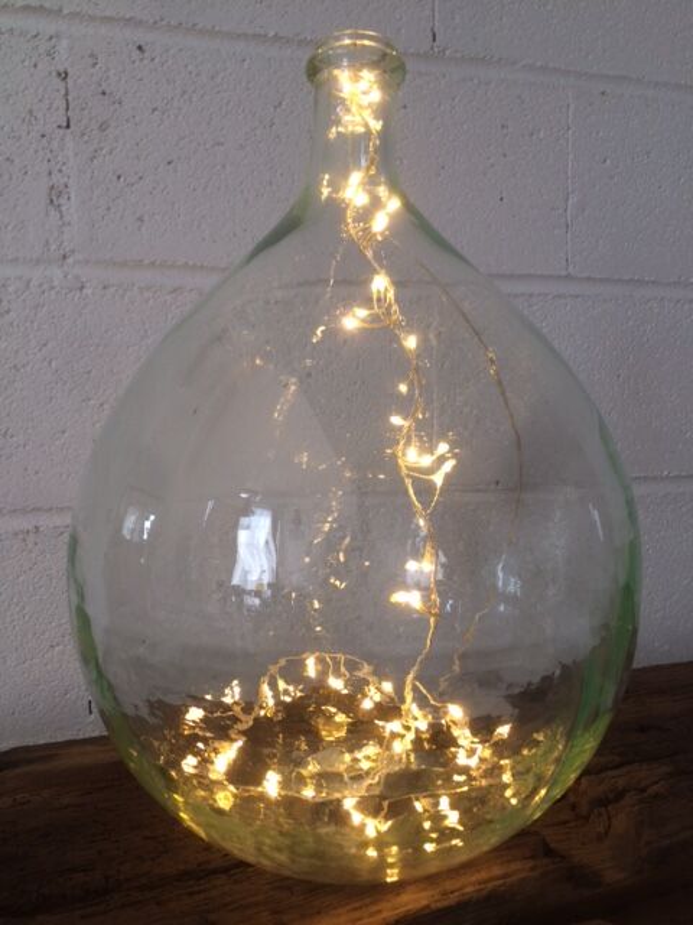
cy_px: 462
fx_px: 774
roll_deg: +1.4
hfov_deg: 48.2
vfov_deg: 61.7
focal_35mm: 29
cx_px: 346
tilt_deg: -5.9
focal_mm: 4.15
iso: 40
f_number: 2.2
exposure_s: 1/50
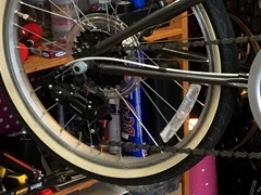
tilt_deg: -10.8
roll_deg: +0.2
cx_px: 443
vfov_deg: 12.1
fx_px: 912
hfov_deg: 14.6
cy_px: -8
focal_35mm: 121
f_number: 2.2
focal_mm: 4.15
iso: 50
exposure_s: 1/30
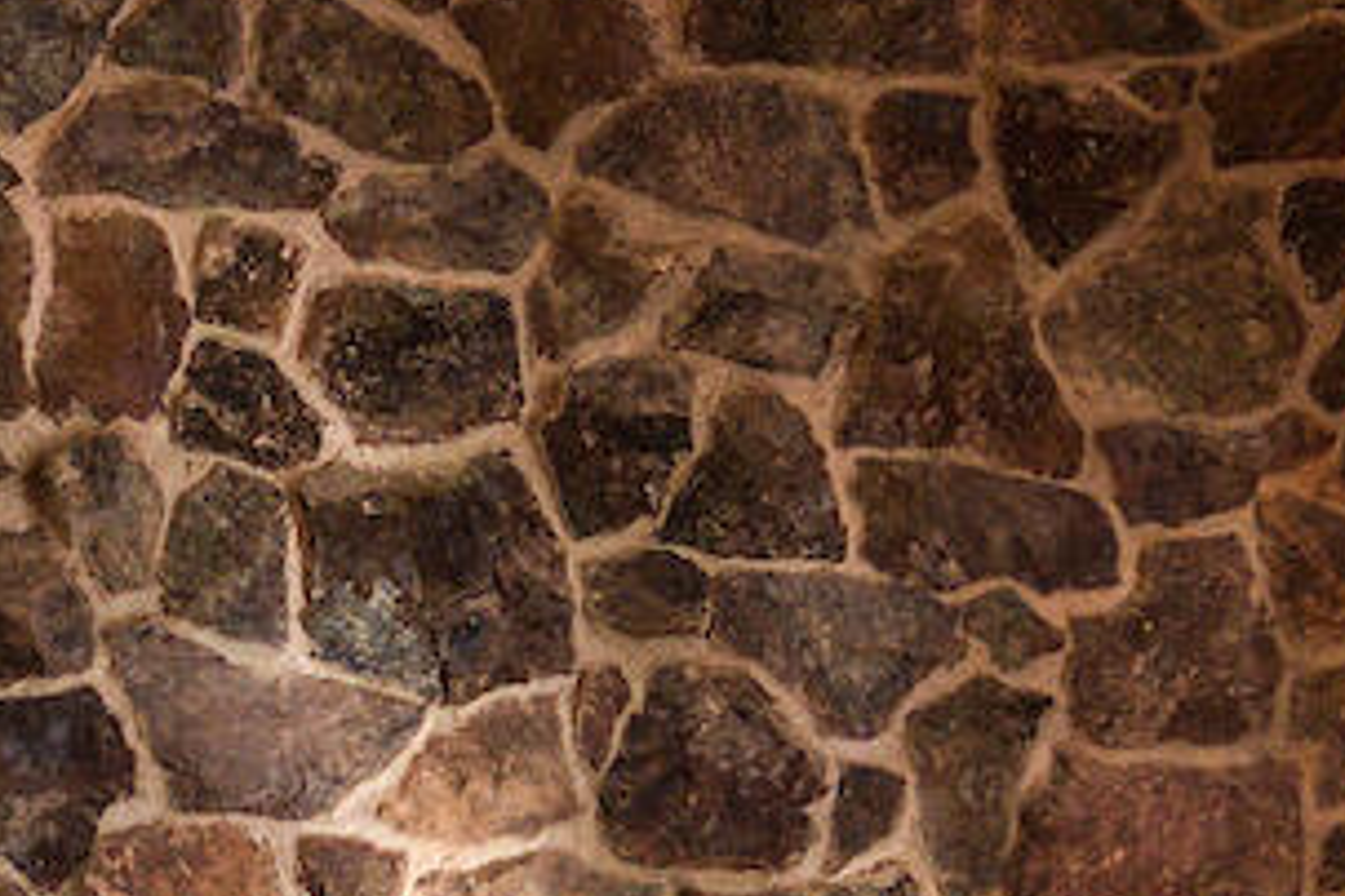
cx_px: 204
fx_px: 4147
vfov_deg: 12.1
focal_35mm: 111
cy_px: 1073
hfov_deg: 18.2
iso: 100
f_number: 9
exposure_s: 1/2.5
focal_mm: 14
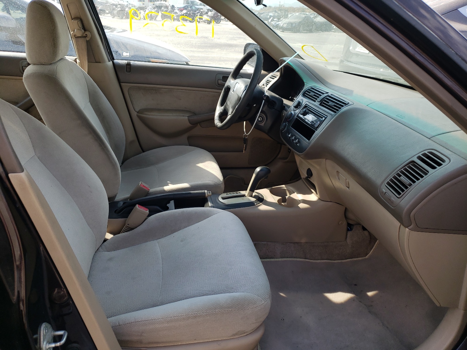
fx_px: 351
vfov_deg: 53.1
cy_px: 175
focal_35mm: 26
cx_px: 234
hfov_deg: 67.3
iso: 50
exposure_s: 1/667
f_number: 1.5
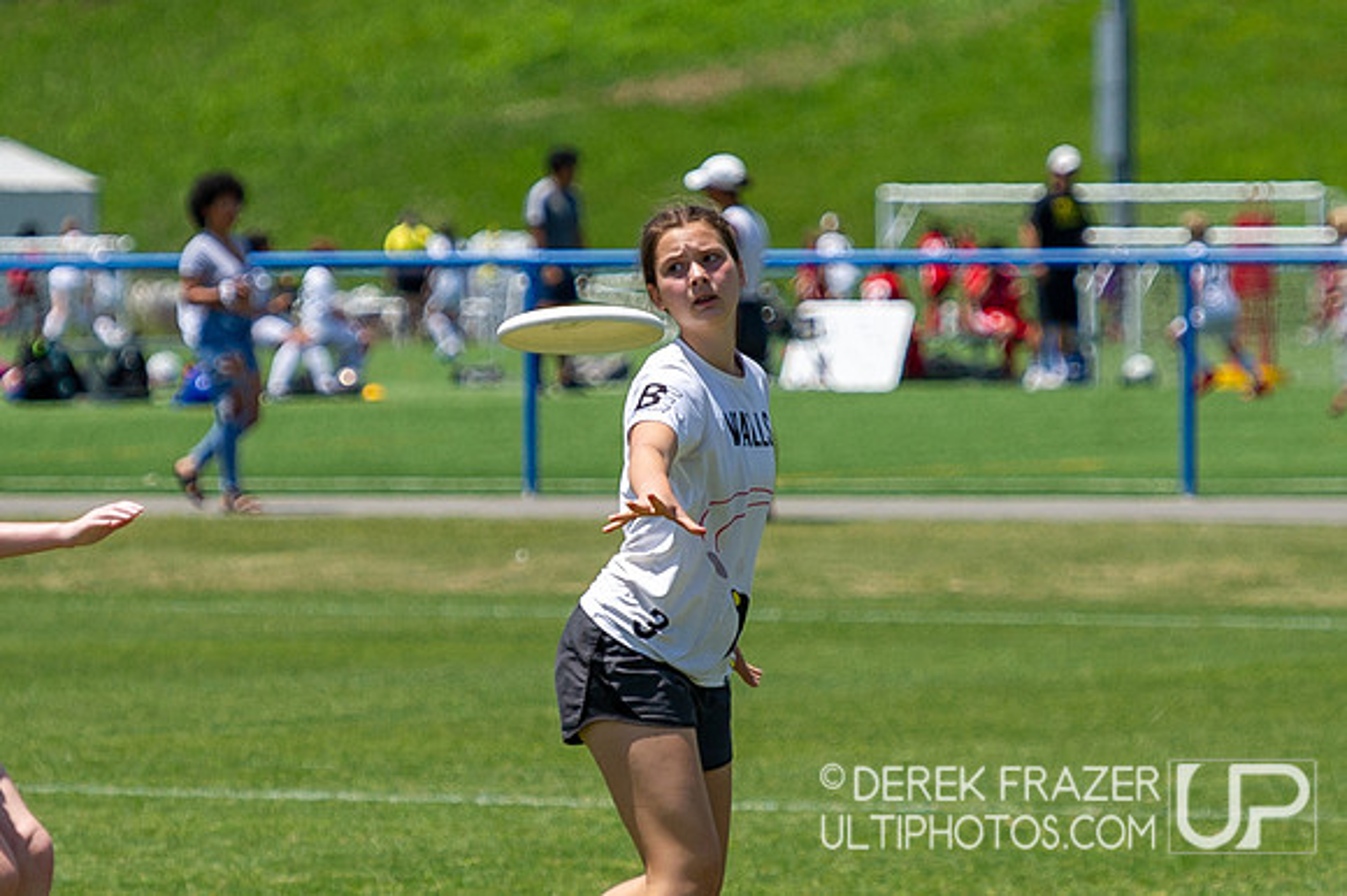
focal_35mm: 471
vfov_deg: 2.9
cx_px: 586
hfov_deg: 4.4
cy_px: 472
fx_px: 17618
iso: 320
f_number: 4
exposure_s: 1/3200
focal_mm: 175
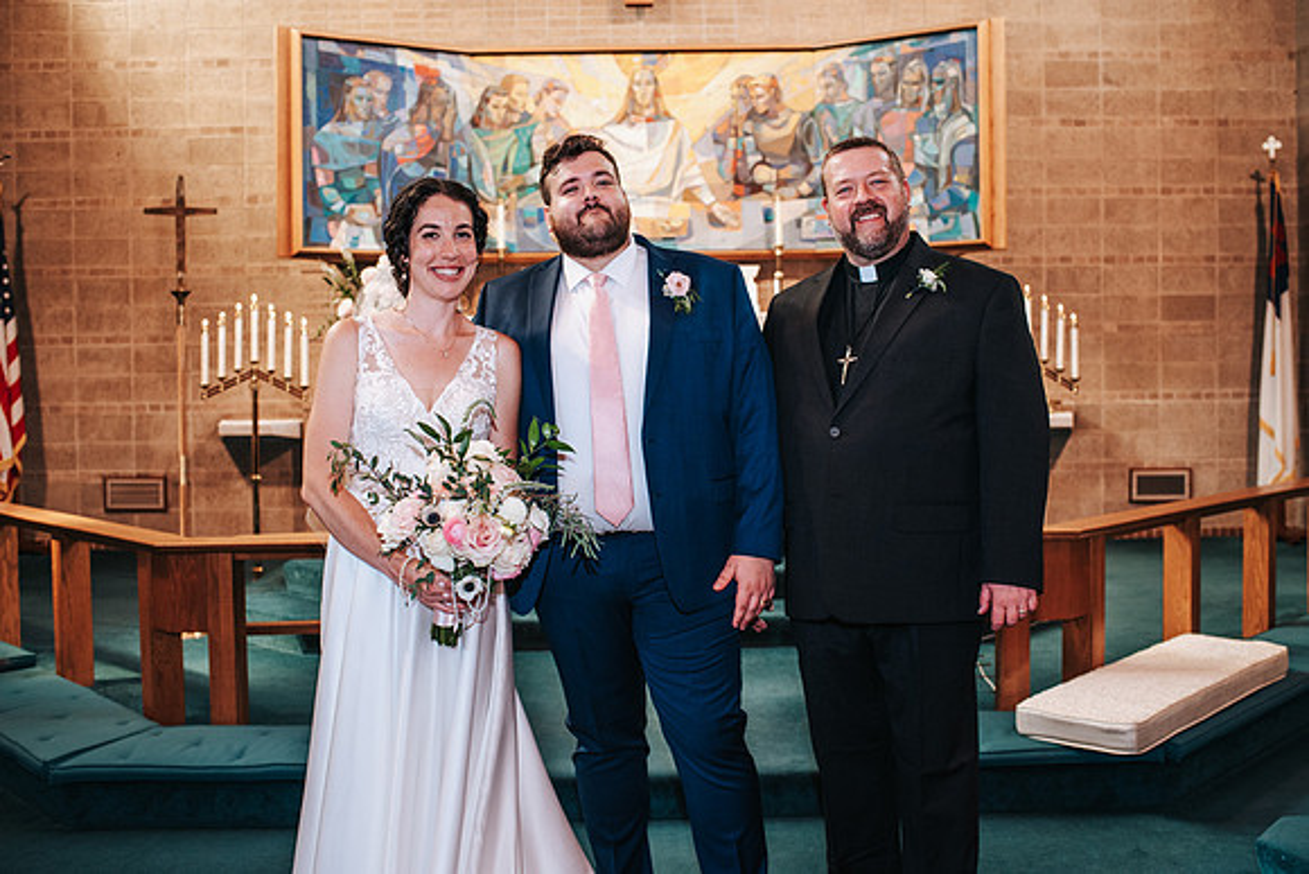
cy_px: 414
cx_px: 689
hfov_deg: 51.7
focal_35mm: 37
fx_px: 1349
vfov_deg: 35.9
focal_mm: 35
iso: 1000
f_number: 3.2
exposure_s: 1/125
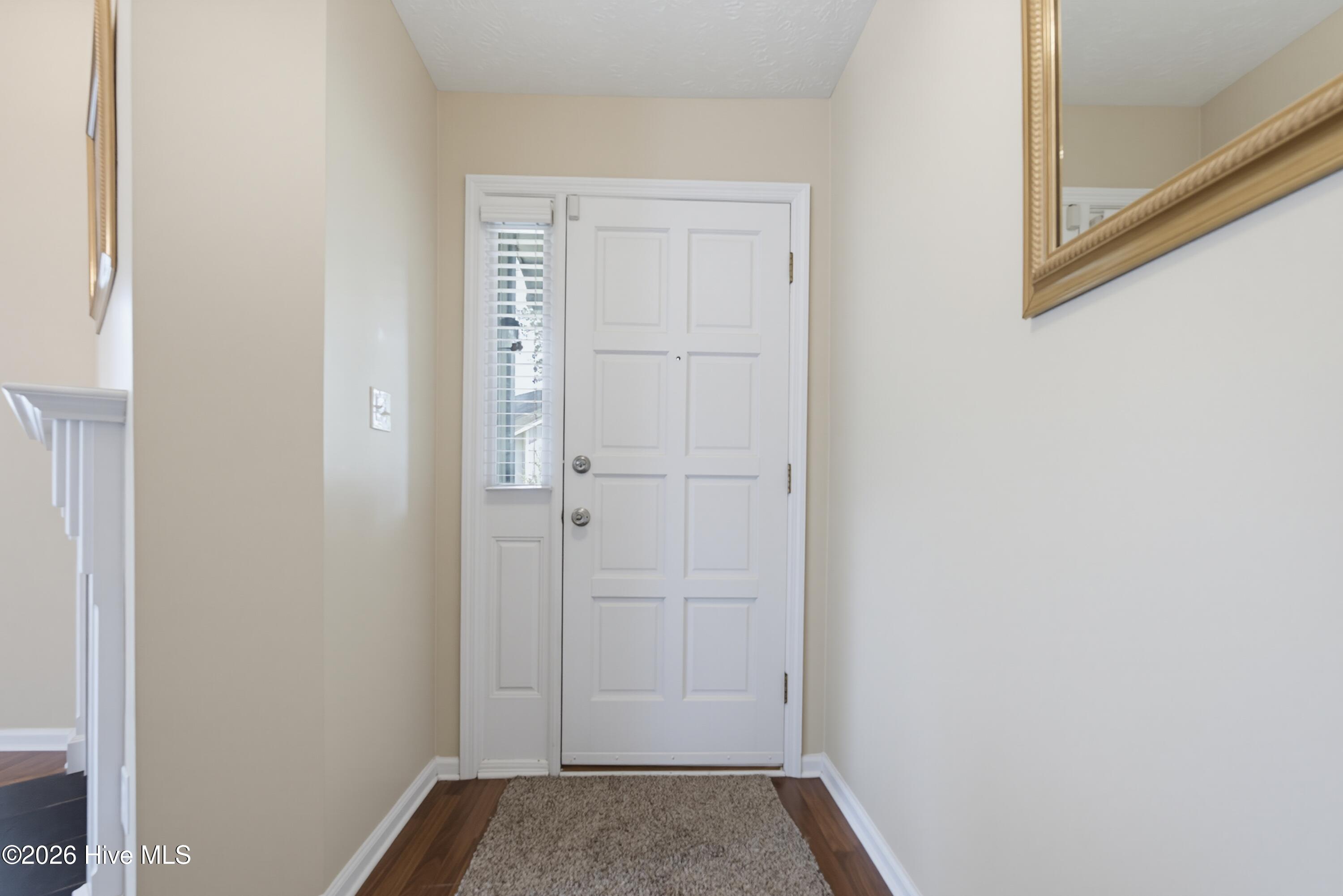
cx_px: 672
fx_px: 616
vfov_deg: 72.1
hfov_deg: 95.0
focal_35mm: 16
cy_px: 448
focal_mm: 16.5
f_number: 8
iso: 500
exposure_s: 1/8
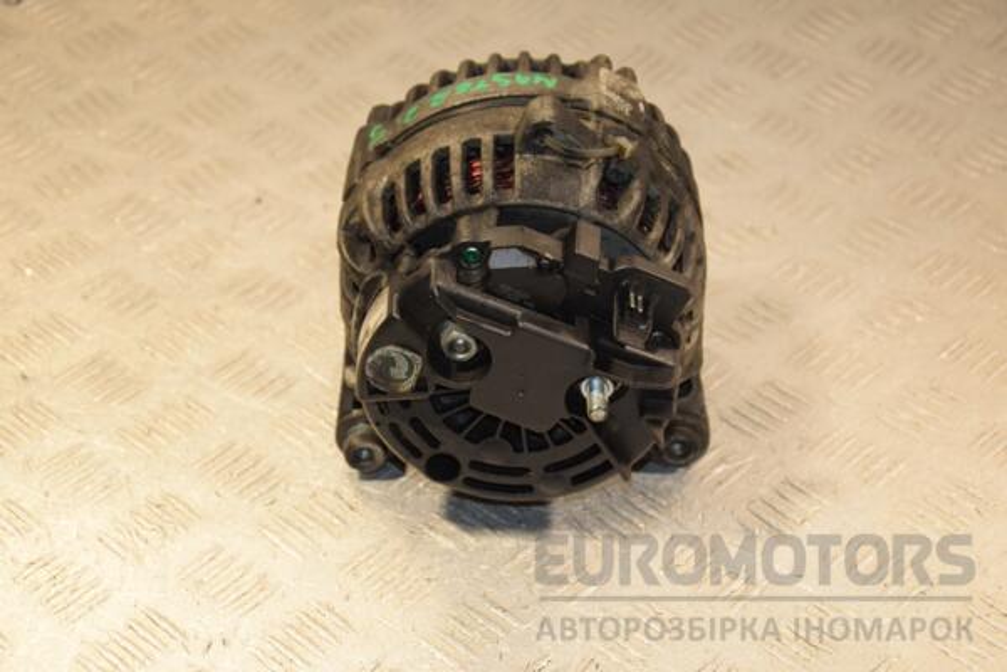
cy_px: 336
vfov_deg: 18.2
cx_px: 504
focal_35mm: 75
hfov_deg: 27.0
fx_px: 2098
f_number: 5
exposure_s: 1/200
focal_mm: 50
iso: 800
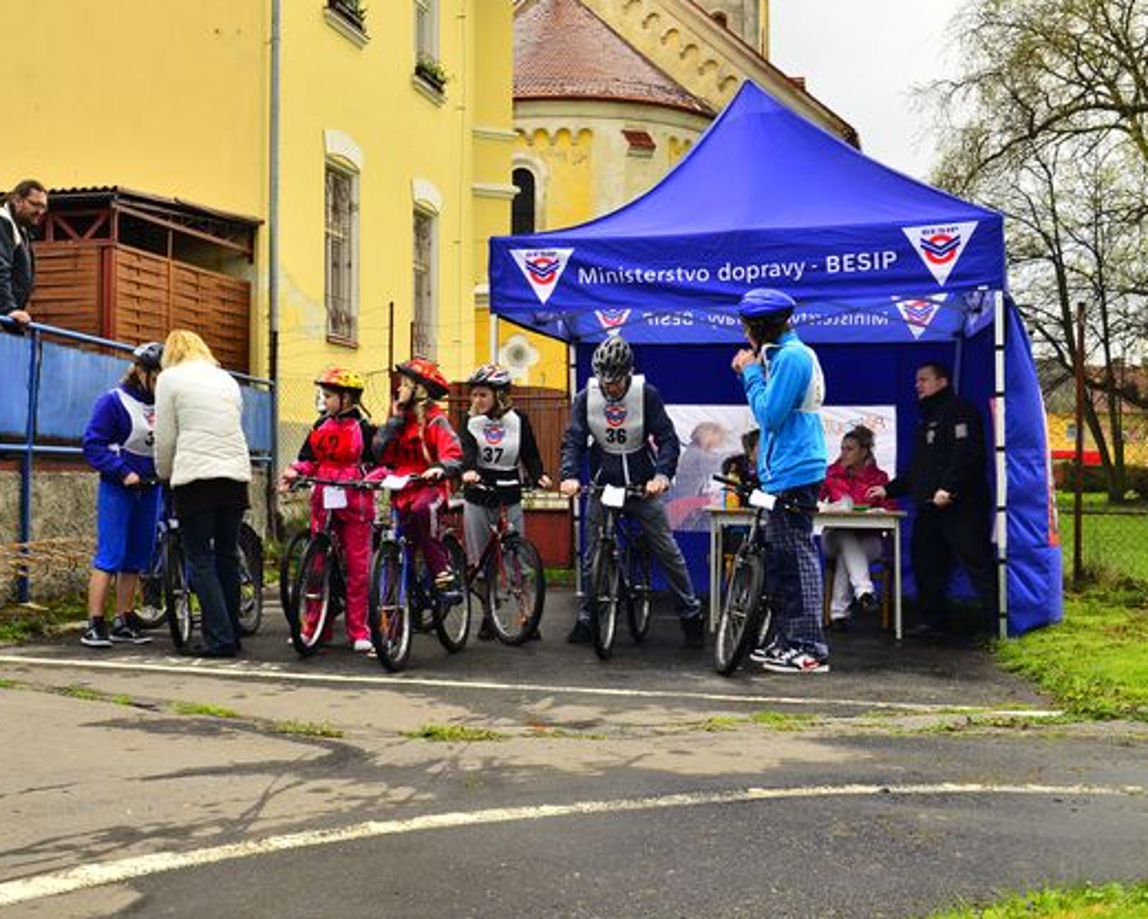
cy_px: 457
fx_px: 1529
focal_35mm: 45
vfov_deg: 33.4
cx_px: 466
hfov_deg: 41.0
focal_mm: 26
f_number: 8
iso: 200
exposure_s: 1/60
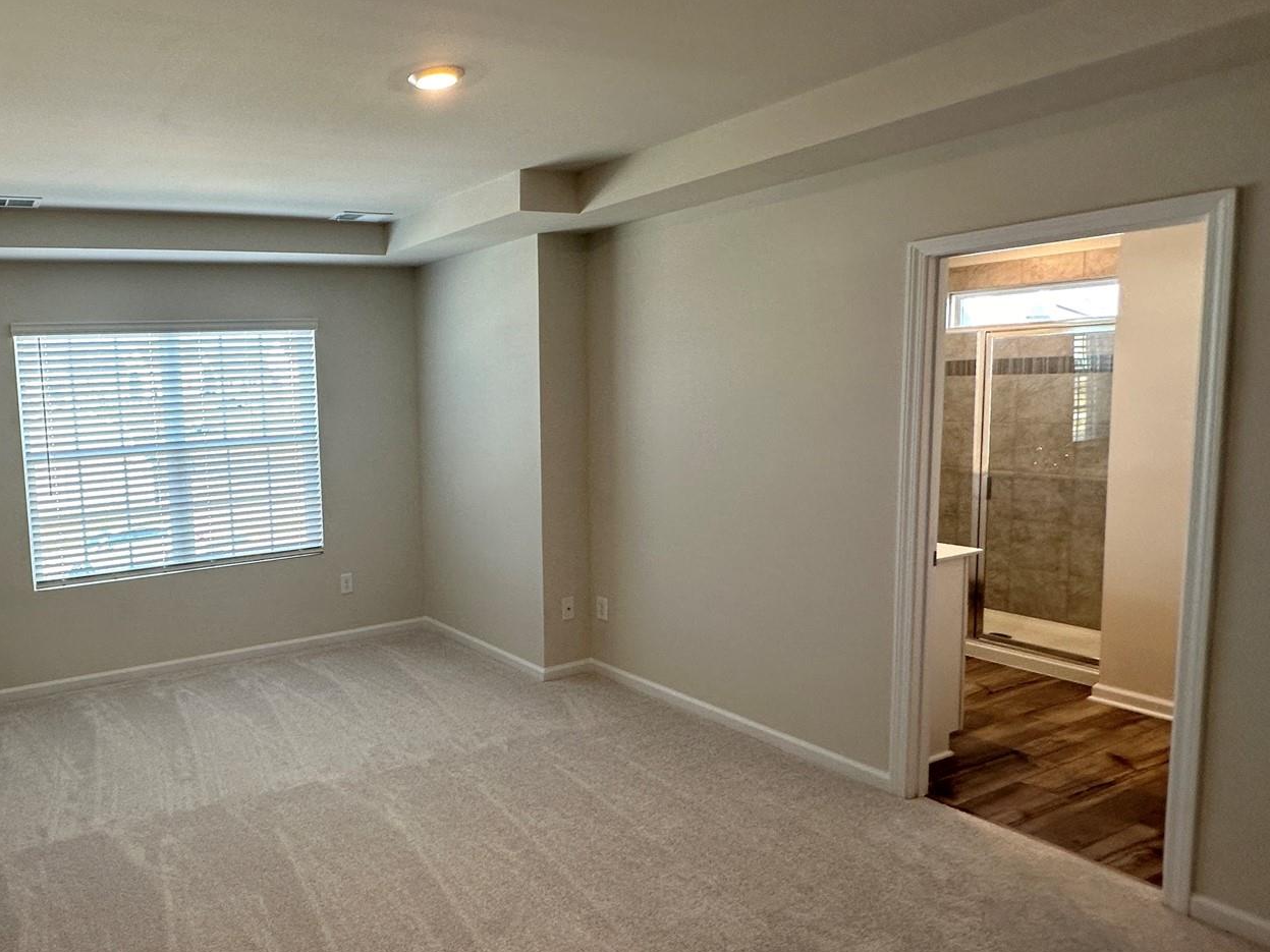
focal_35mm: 23
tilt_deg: -4.9
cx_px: 292
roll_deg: +2.2
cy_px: 469
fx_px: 844
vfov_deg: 58.9
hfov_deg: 68.3
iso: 125
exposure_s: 1/120
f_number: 2.2
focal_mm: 2.22
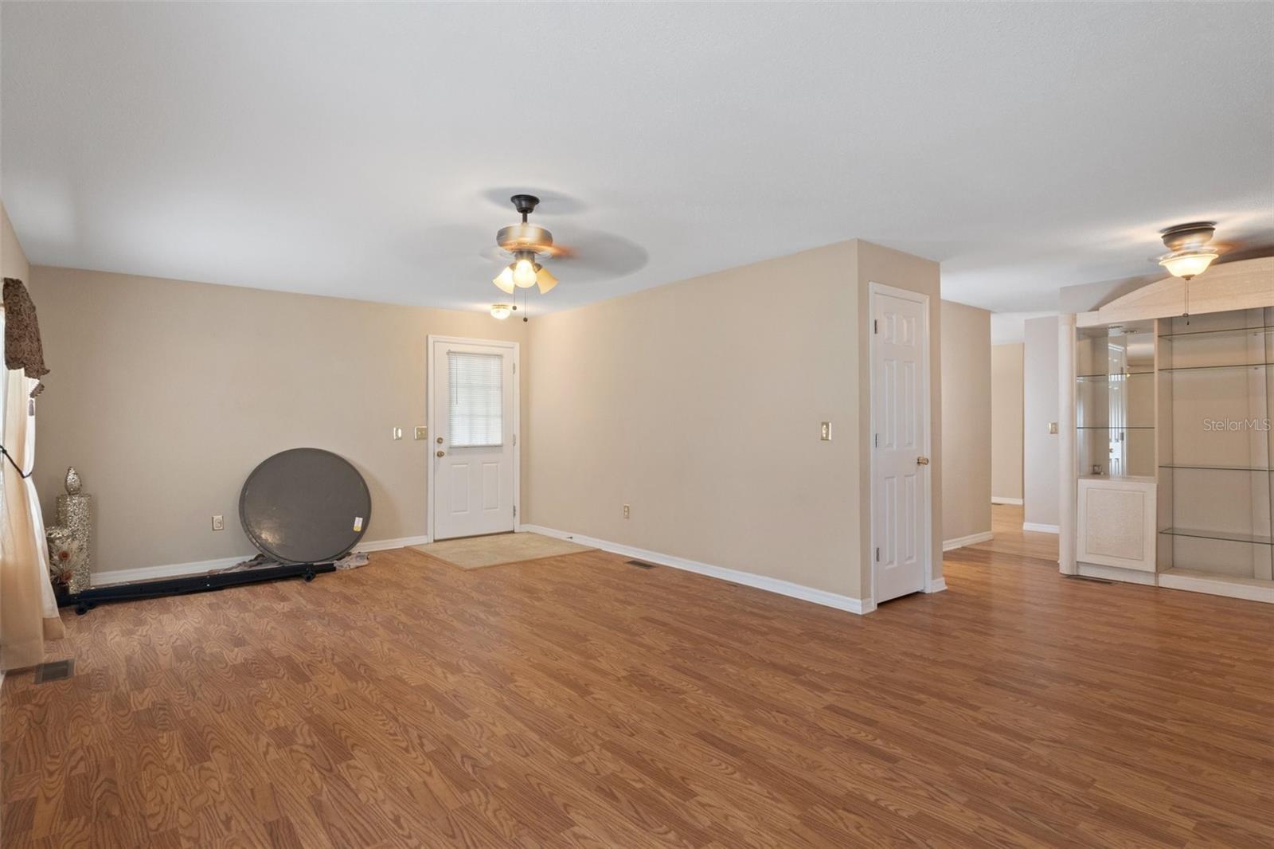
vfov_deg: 67.4
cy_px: 424
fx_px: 637
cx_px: 637
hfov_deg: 90.0
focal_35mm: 18
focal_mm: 12
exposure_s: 1/1.25
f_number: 8
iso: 640
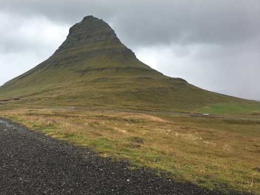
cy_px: 92
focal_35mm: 36
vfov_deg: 39.6
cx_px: 101
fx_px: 270
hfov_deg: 50.9
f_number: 2.2
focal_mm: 4.15
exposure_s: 1/353
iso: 25
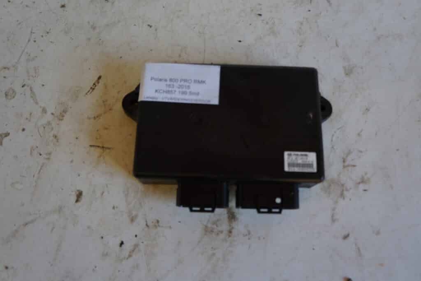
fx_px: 316
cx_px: 210
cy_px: 140
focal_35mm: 27
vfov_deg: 47.9
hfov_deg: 67.4
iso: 320
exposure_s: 1/60
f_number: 4.5
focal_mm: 18
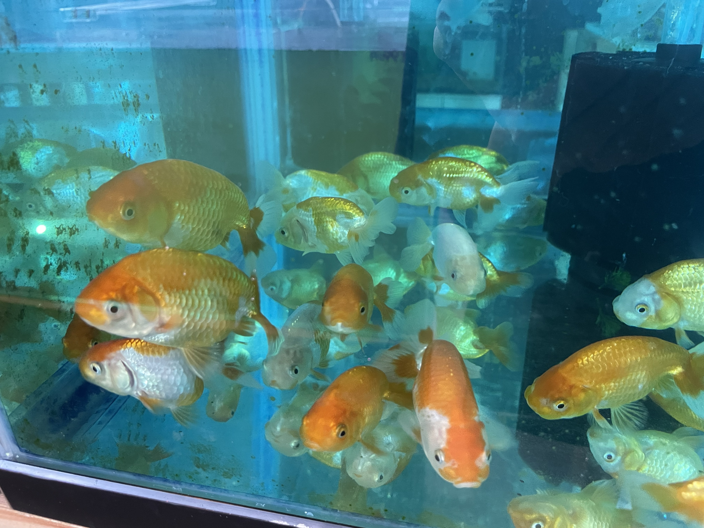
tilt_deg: -27.2
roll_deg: +1.4
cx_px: 352
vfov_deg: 53.1
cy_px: 264
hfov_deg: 67.3
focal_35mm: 26
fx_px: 529
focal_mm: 4.2
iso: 400
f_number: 1.6
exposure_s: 1/59
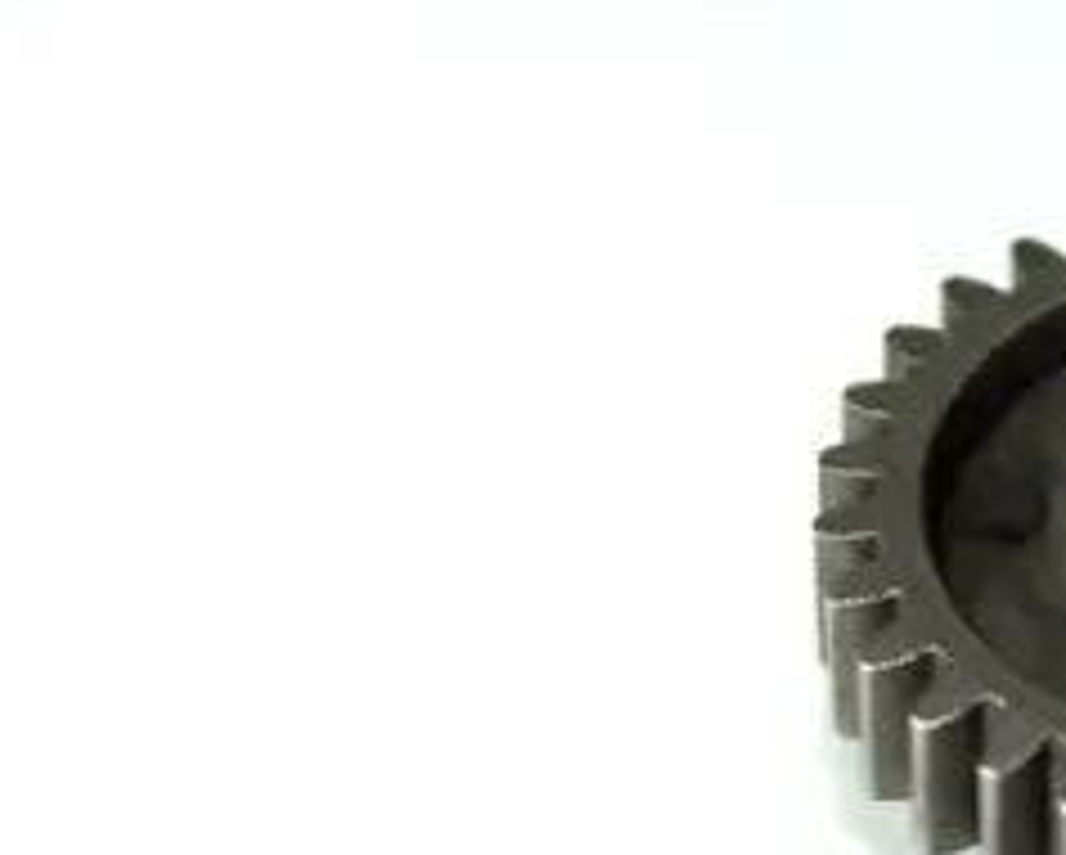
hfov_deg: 8.4
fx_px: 7199
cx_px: 1349
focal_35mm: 228
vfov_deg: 6.8
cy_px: 616
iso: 100
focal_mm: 48
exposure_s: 1/60
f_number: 7.1
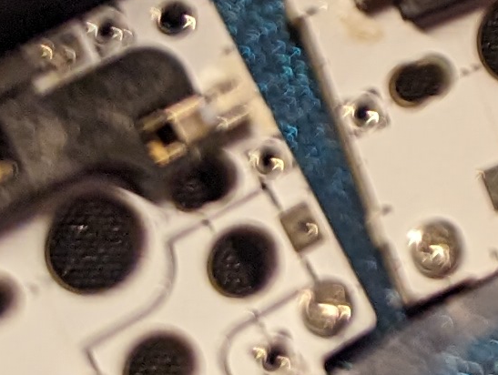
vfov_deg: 7.3
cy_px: -786
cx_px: 1287
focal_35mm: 179
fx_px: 2579
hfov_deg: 9.5
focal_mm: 6.81
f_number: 1.85
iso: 179
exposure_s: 1/54.7
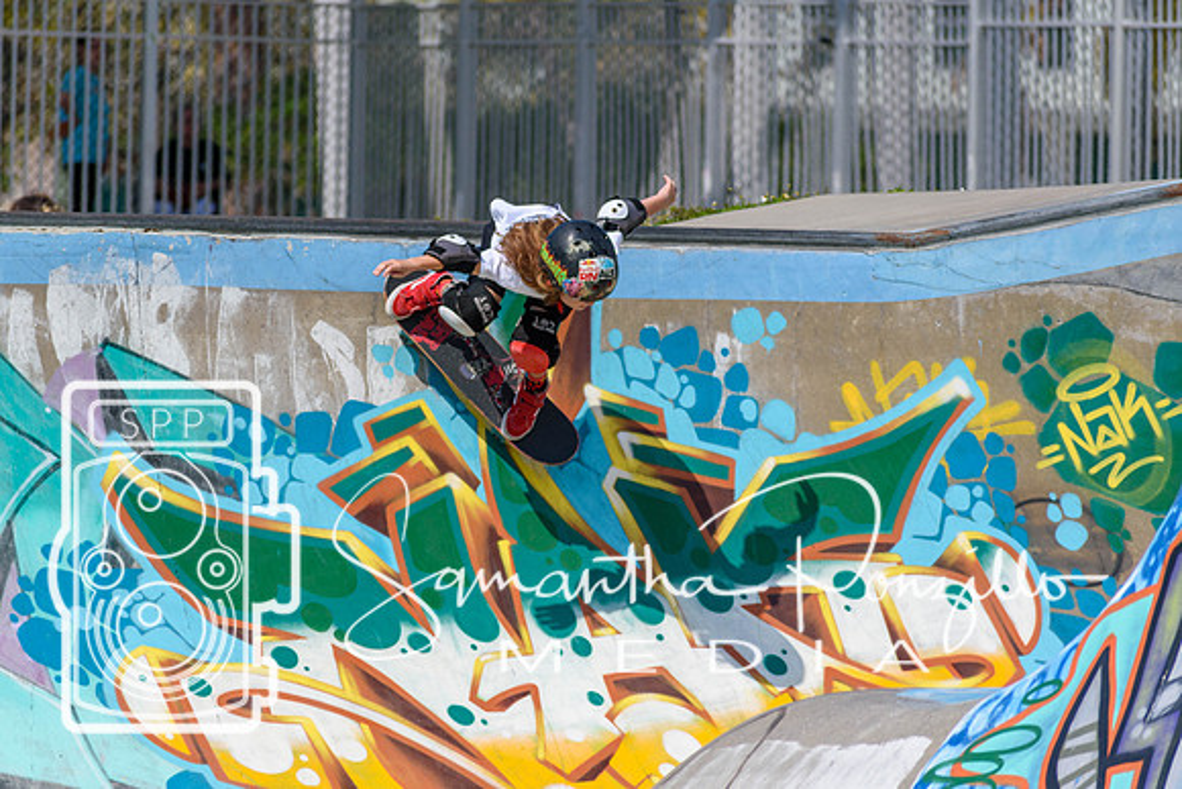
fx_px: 10837
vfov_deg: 4.2
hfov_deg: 6.2
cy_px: 394
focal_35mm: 330
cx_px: 591
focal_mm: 220
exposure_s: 1/2500
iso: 200
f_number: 5.6
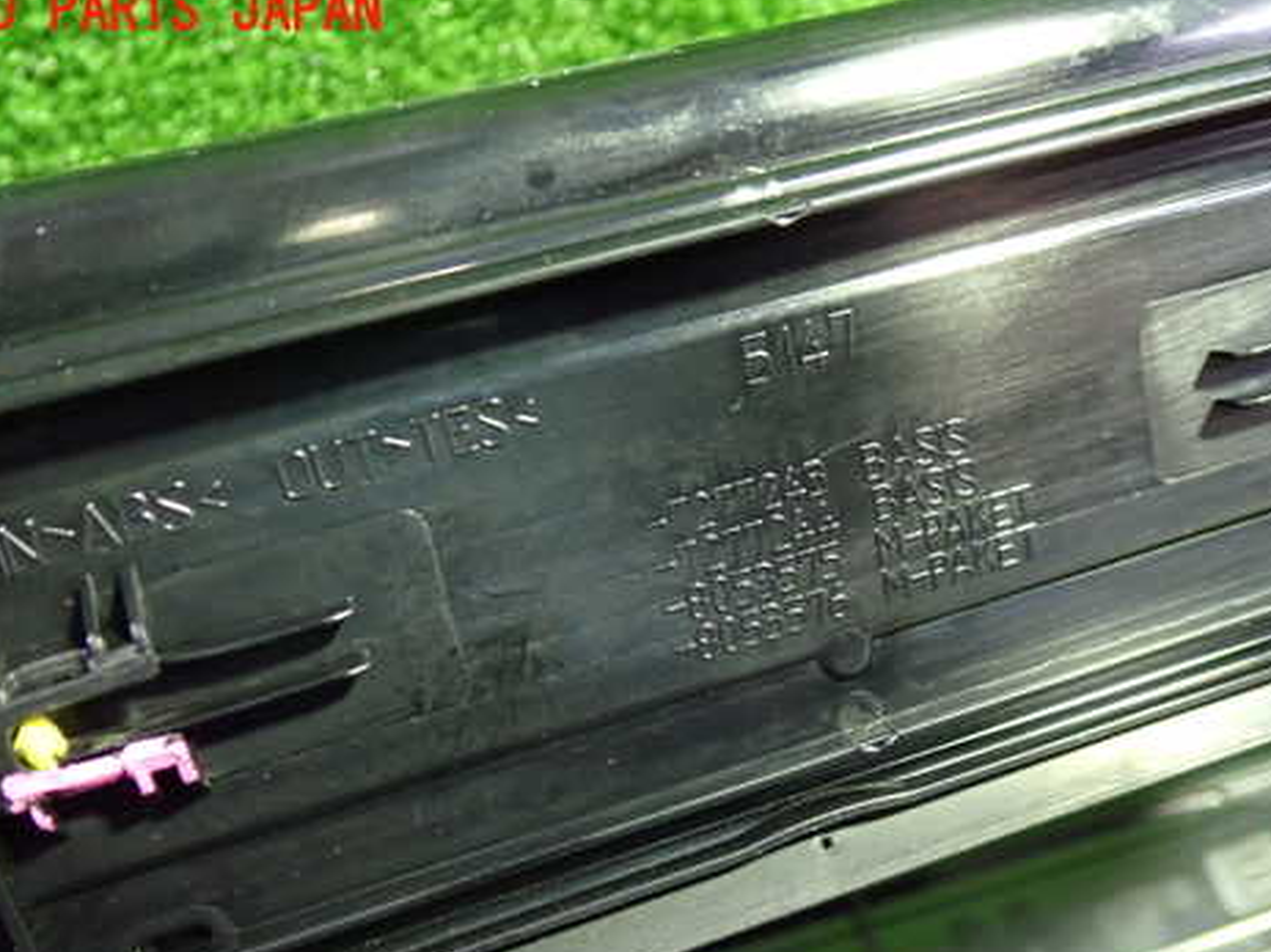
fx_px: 1431
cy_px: 597
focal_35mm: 39
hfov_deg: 47.8
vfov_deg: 36.6
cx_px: 707
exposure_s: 1/30
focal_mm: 5.4
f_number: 2.3
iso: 800
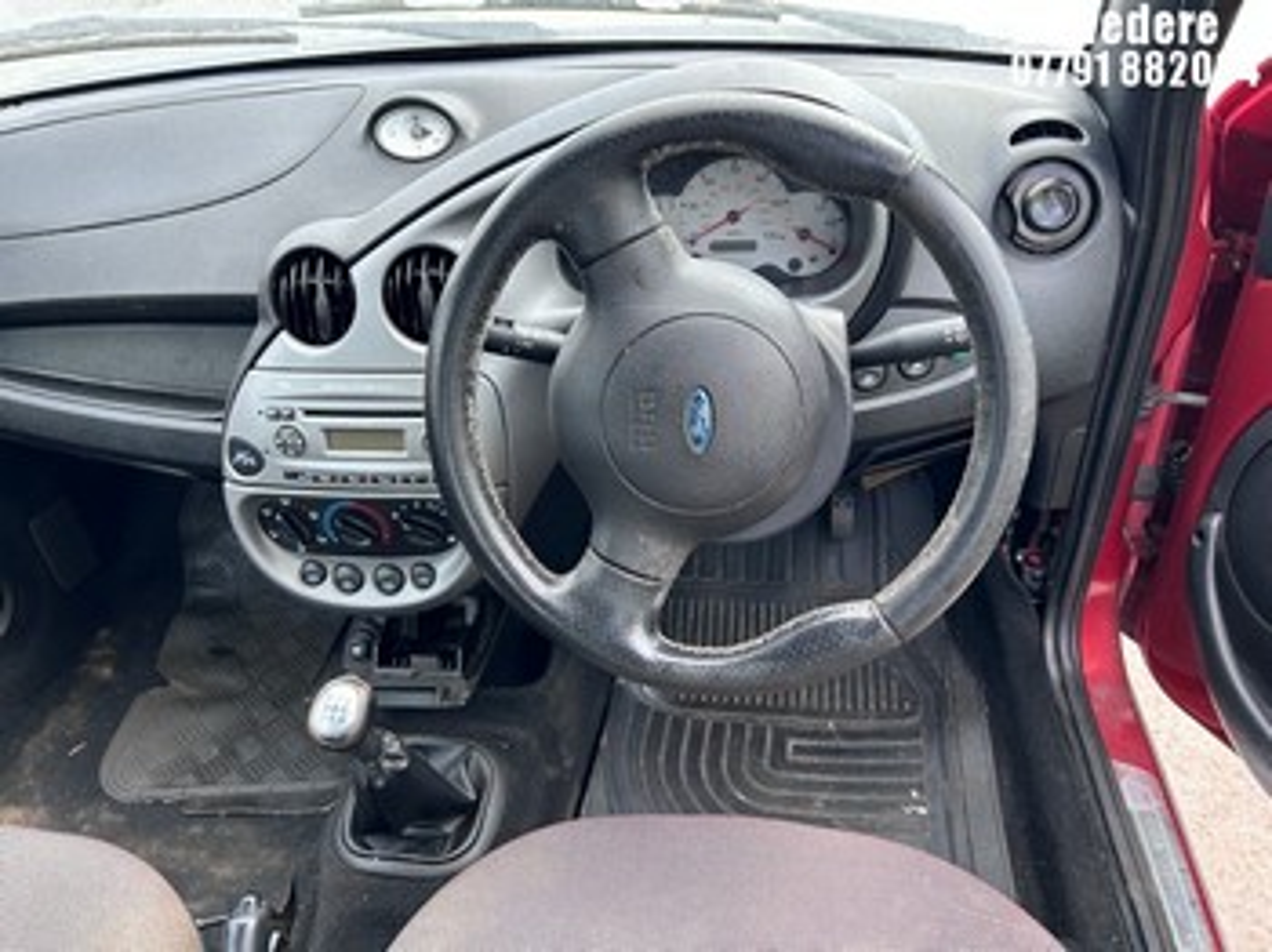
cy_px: 476
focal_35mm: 26
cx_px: 636
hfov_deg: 67.3
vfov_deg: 53.0
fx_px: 955
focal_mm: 5.7
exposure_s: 1/121
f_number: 1.5
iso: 50
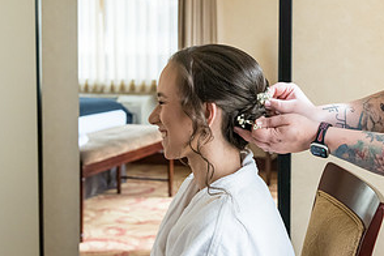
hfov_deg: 25.6
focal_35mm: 79
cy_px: 101
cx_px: 247
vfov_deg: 17.3
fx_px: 843
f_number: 4.5
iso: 2000
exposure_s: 1/320
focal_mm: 40
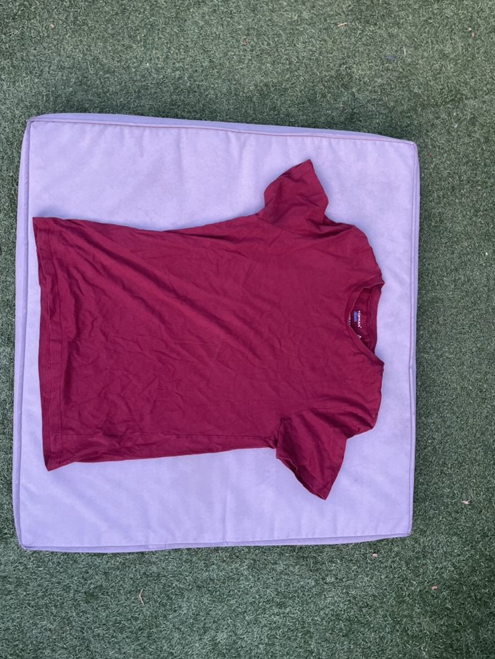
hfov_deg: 51.4
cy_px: 323
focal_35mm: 27
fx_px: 515
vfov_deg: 65.3
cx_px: 243
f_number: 1.6
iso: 200
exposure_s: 1/60
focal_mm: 4.2
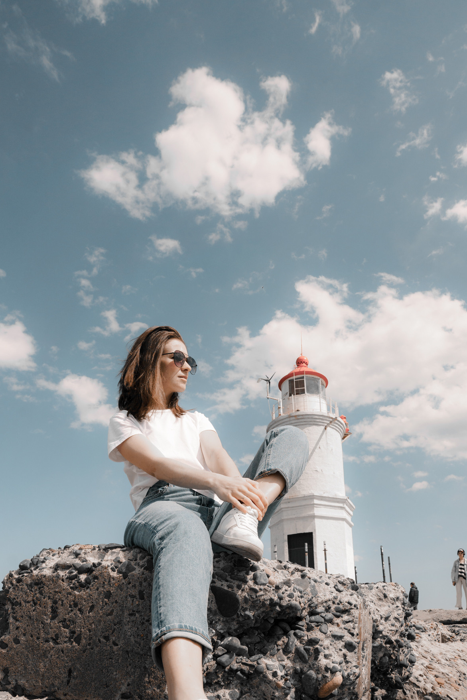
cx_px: 256
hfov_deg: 53.1
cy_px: 488
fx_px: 467
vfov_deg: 70.7
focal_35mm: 24
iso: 100
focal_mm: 17
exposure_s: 1/2000
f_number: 7.1
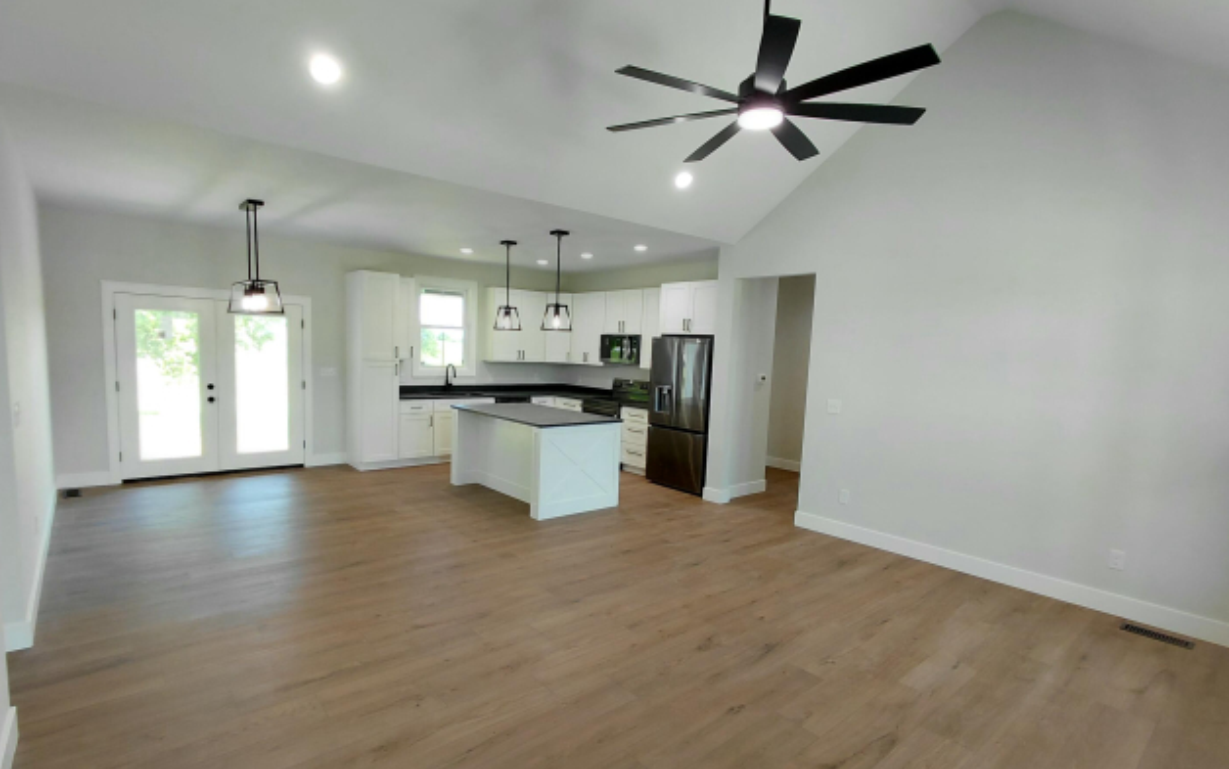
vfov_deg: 64.9
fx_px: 603
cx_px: 606
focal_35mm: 18
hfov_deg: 91.1
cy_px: 419
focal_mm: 1.64
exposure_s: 1/50
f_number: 2.2
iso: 80
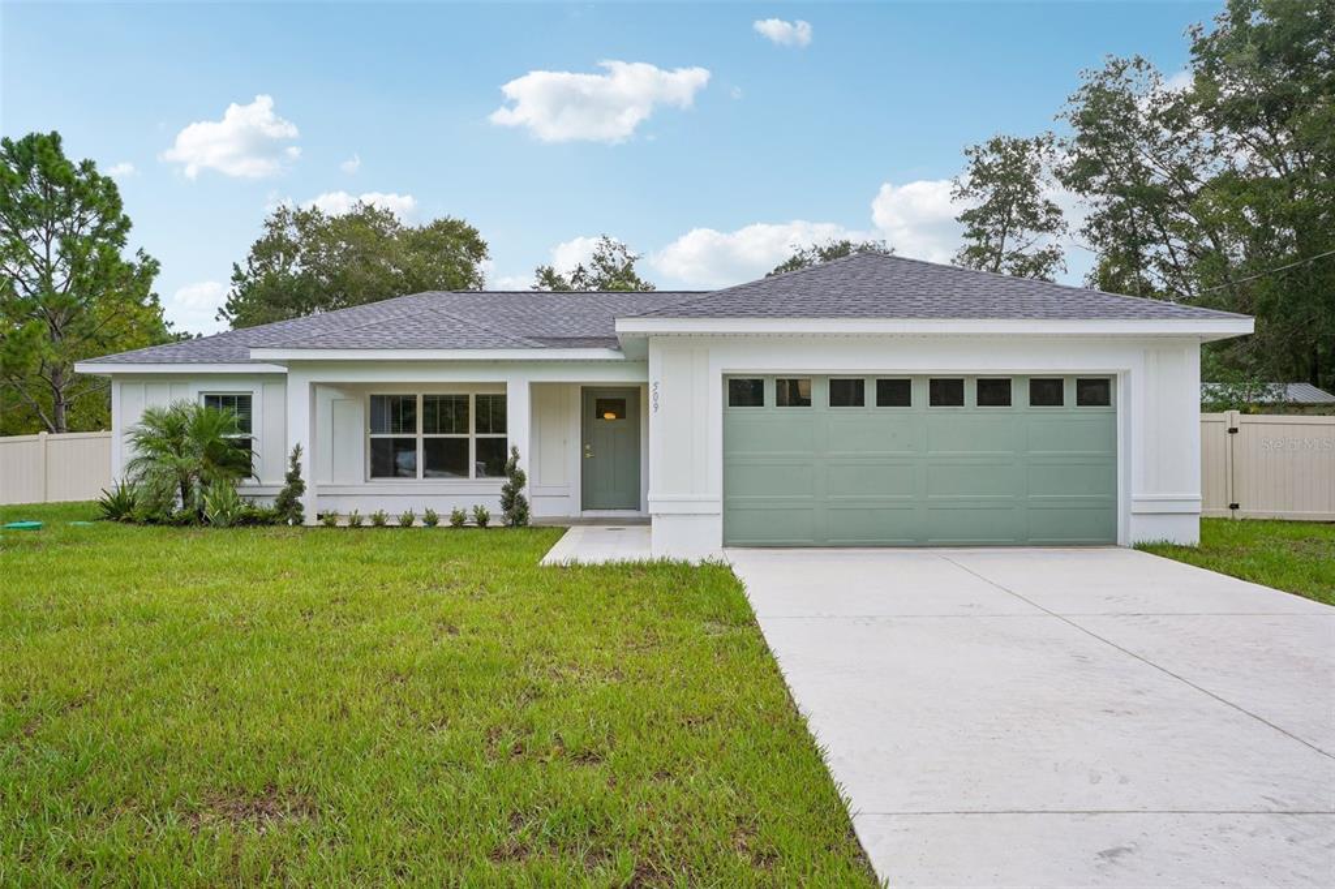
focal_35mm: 26
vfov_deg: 49.5
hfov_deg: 69.4
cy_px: 444
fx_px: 964
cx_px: 668
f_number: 20
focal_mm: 26
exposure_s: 1/30
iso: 125
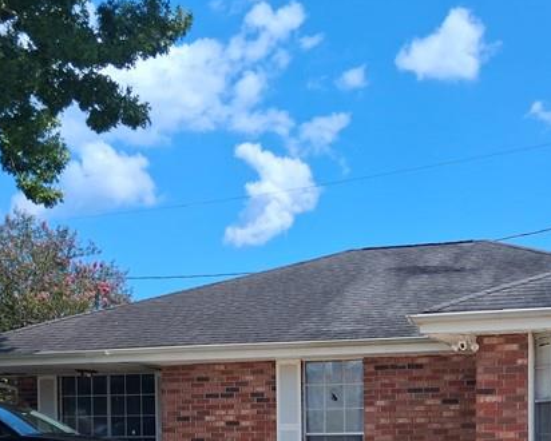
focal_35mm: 63
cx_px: 310
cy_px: 465
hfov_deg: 30.0
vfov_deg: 23.0
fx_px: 1028
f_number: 1.8
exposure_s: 1/645
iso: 25
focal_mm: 3.98
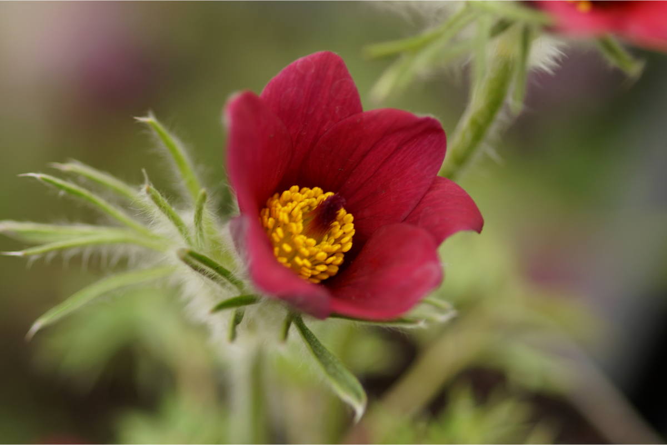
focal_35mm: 150
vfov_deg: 9.1
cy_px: 222
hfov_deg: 13.7
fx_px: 2779
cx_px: 334
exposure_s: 1/160
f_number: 2.8
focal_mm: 100
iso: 125
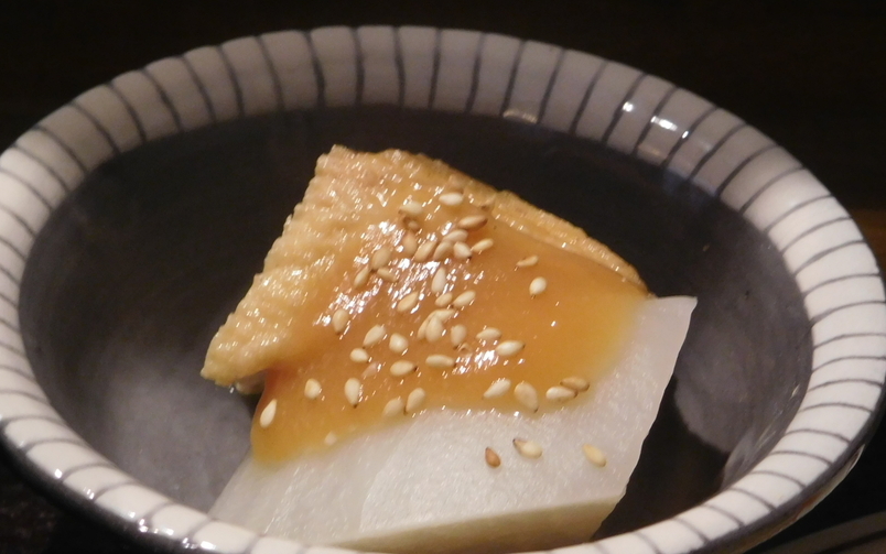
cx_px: 412
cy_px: 389
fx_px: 2101
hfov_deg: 23.8
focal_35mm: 87
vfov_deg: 15.0
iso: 320
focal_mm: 9.8
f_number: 4.2
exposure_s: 1/30
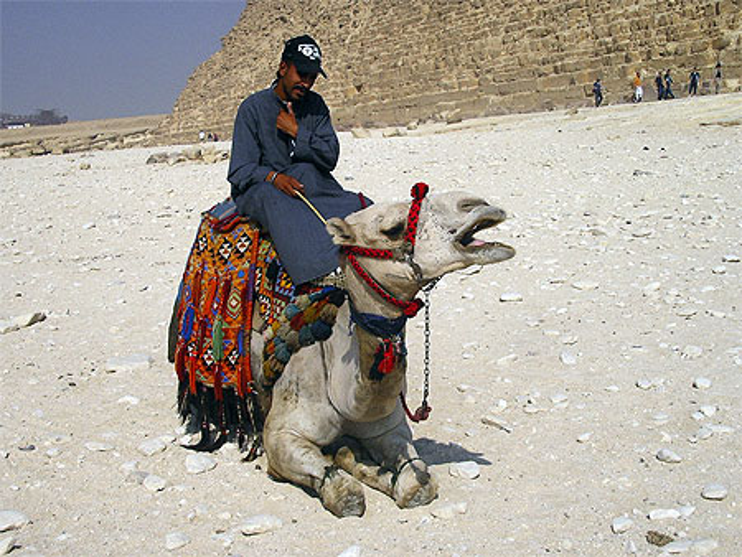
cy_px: 278
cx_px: 371
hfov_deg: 32.2
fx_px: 1287
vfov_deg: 24.4
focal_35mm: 60
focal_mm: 9.2
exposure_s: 1/1250
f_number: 5
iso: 50
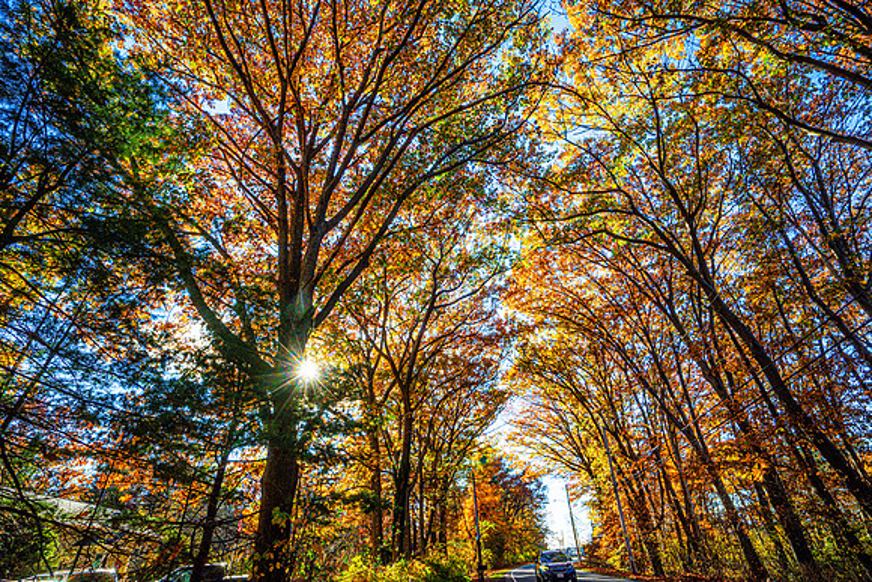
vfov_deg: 73.8
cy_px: 291
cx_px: 436
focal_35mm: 16
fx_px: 388
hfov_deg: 96.7
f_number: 16
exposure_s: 1/125
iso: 800
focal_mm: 16
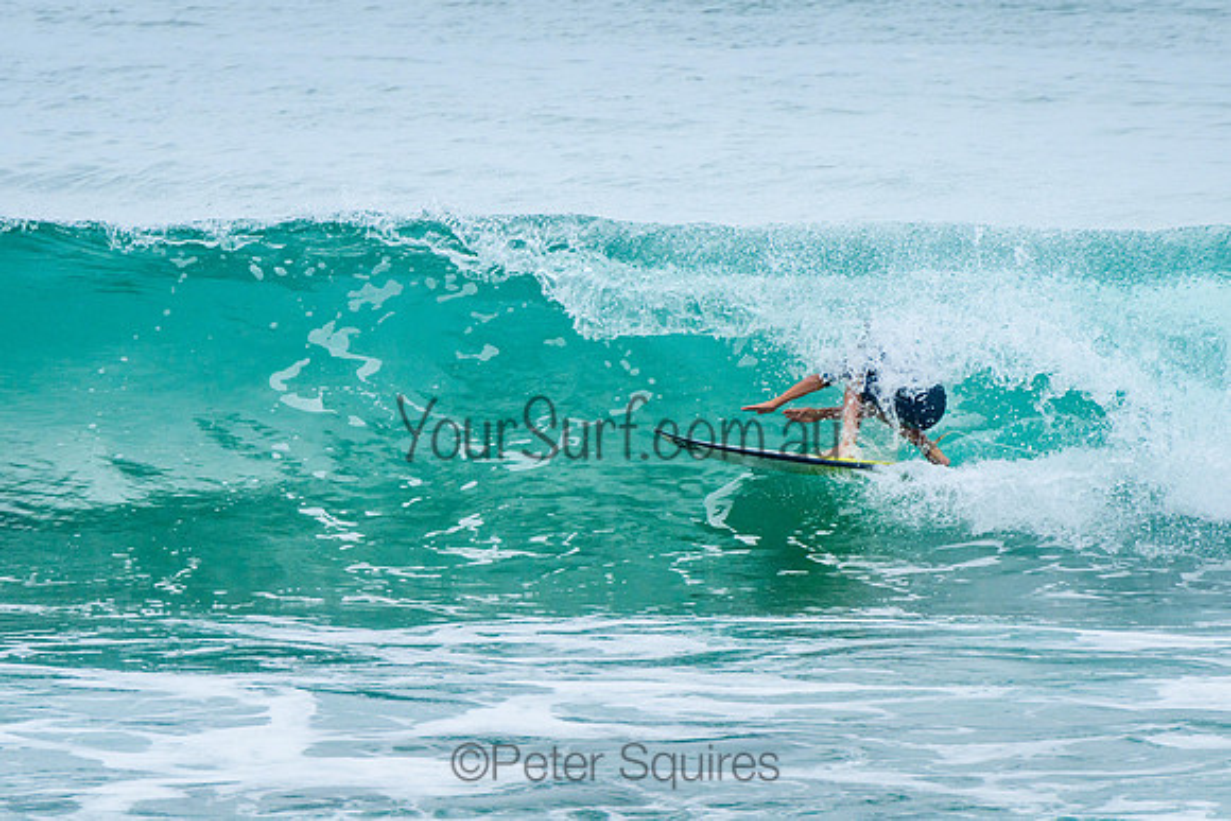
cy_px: 405
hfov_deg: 3.7
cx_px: 743
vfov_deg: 2.5
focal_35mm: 550
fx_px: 18822
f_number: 9
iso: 500
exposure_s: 1/2000
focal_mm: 400
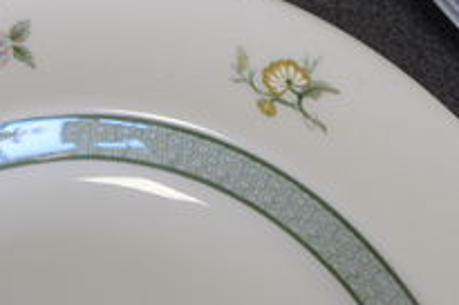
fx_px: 1953
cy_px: -401
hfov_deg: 12.4
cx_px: -318
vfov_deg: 8.3
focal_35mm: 153
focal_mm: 21
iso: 450
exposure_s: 1/60
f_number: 4
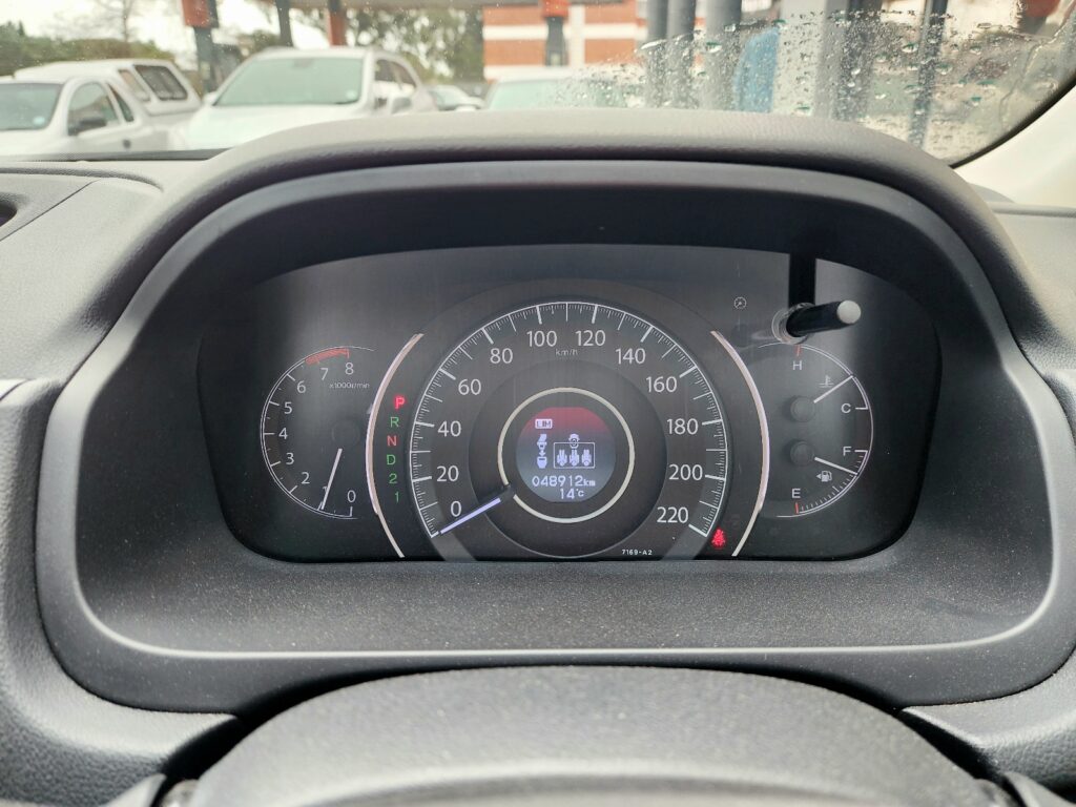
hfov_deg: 73.9
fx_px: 715
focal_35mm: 23
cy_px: 404
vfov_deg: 58.9
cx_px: 538
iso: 80
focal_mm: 6.4
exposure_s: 1/101
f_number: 1.8
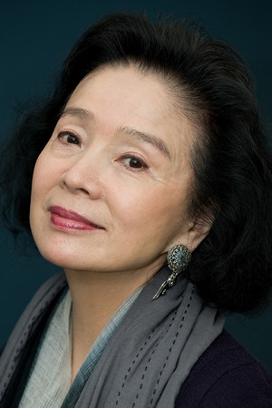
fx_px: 1360
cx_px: 136
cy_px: 204
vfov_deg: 17.1
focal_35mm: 120
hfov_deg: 11.4
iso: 320
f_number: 4
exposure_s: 1/80
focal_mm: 120
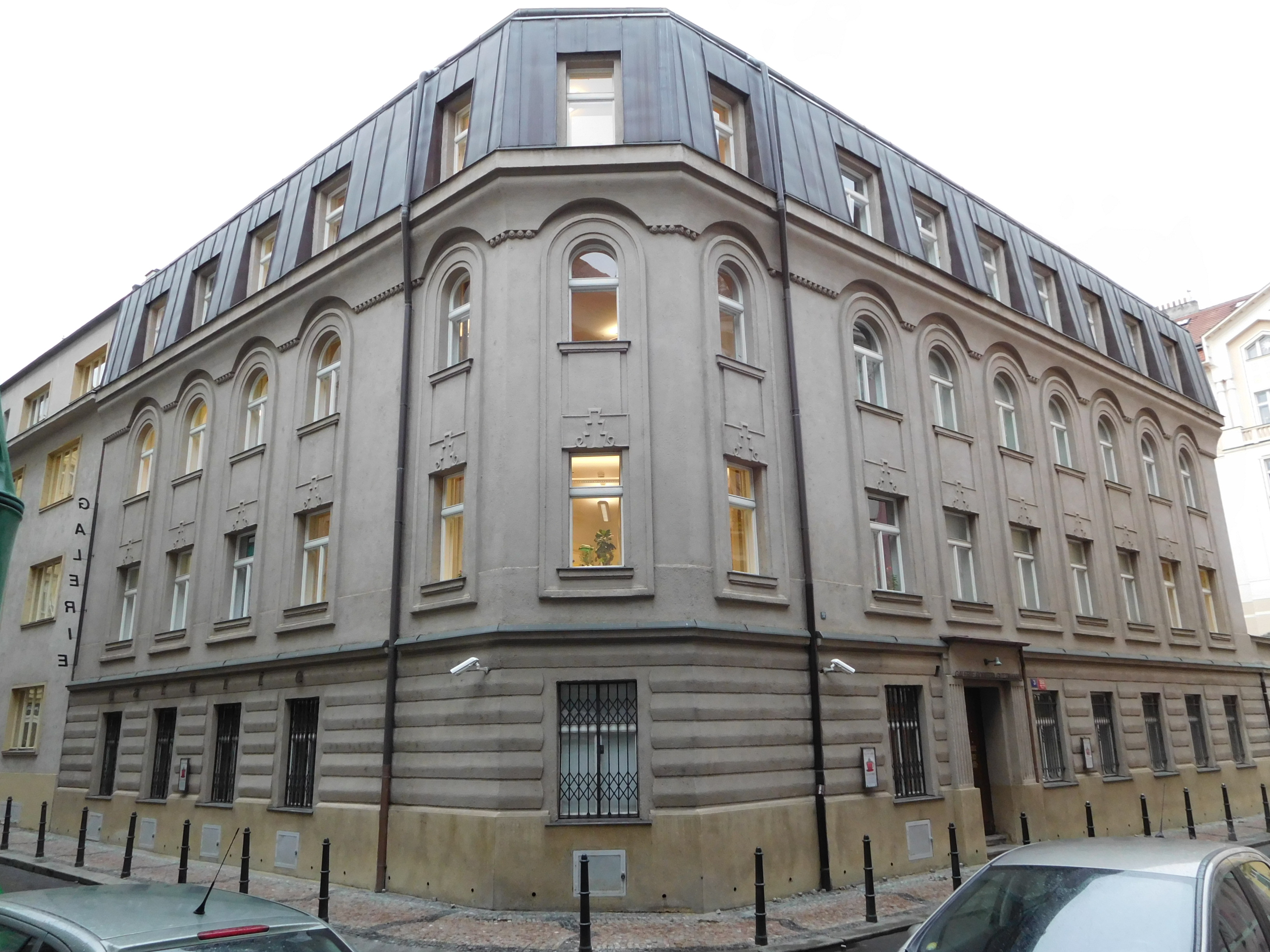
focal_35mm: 25
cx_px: 635
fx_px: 917
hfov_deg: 69.4
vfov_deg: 54.9
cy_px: 476
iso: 280
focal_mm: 4.5
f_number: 3.4
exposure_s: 1/30
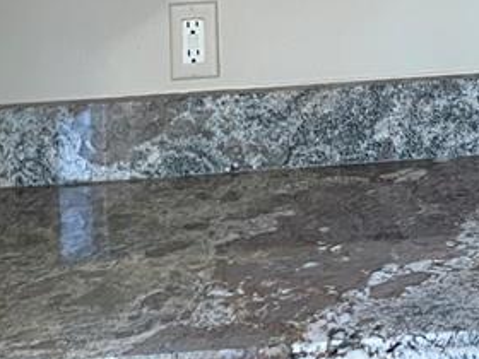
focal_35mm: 95
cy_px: -279
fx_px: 1315
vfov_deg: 13.9
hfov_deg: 18.0
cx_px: 761
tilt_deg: -0.6
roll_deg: +2.8
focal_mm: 4.2
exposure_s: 1/60
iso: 100
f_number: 1.6
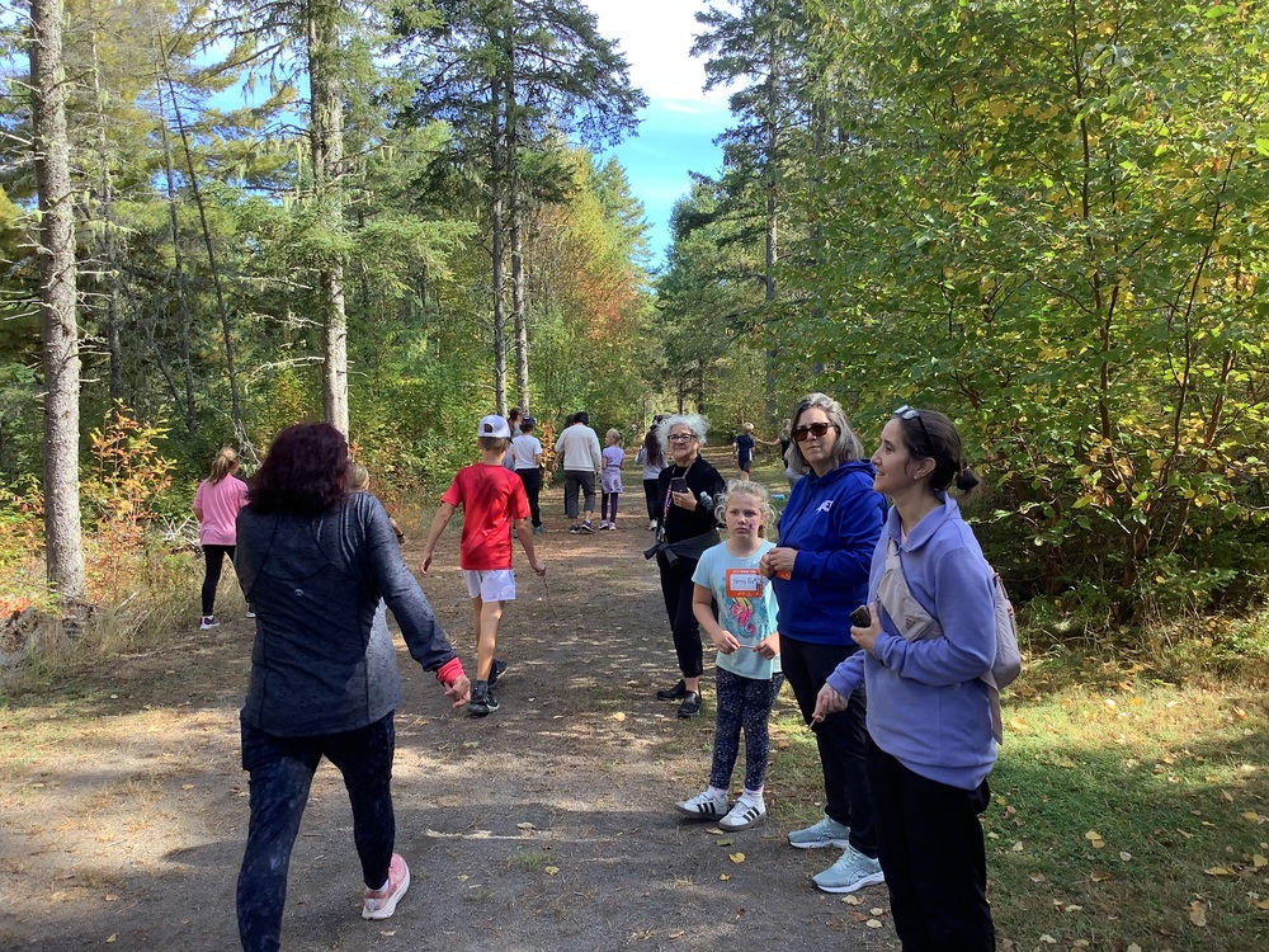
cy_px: 476
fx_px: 1136
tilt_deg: -5.7
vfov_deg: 45.4
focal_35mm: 31
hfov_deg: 58.4
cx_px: 634
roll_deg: +0.0
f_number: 2.4
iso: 32
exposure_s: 1/120
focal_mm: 3.3
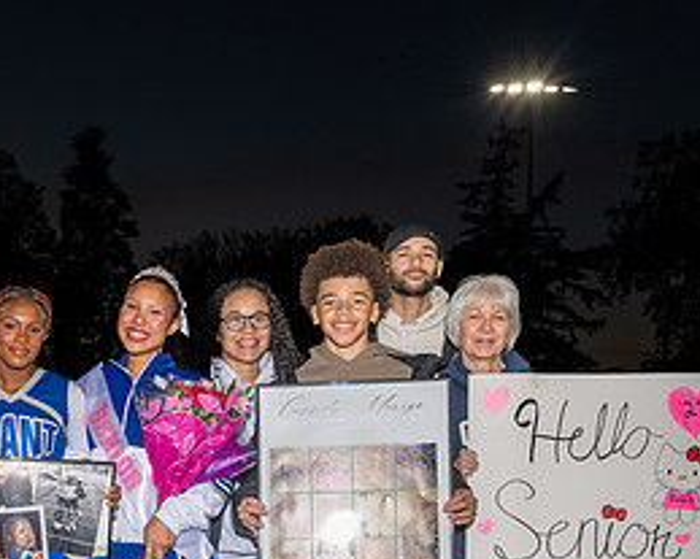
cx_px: 49
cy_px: 535
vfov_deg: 22.4
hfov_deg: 27.5
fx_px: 1367
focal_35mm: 66
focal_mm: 24
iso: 200
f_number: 8
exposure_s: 1/200
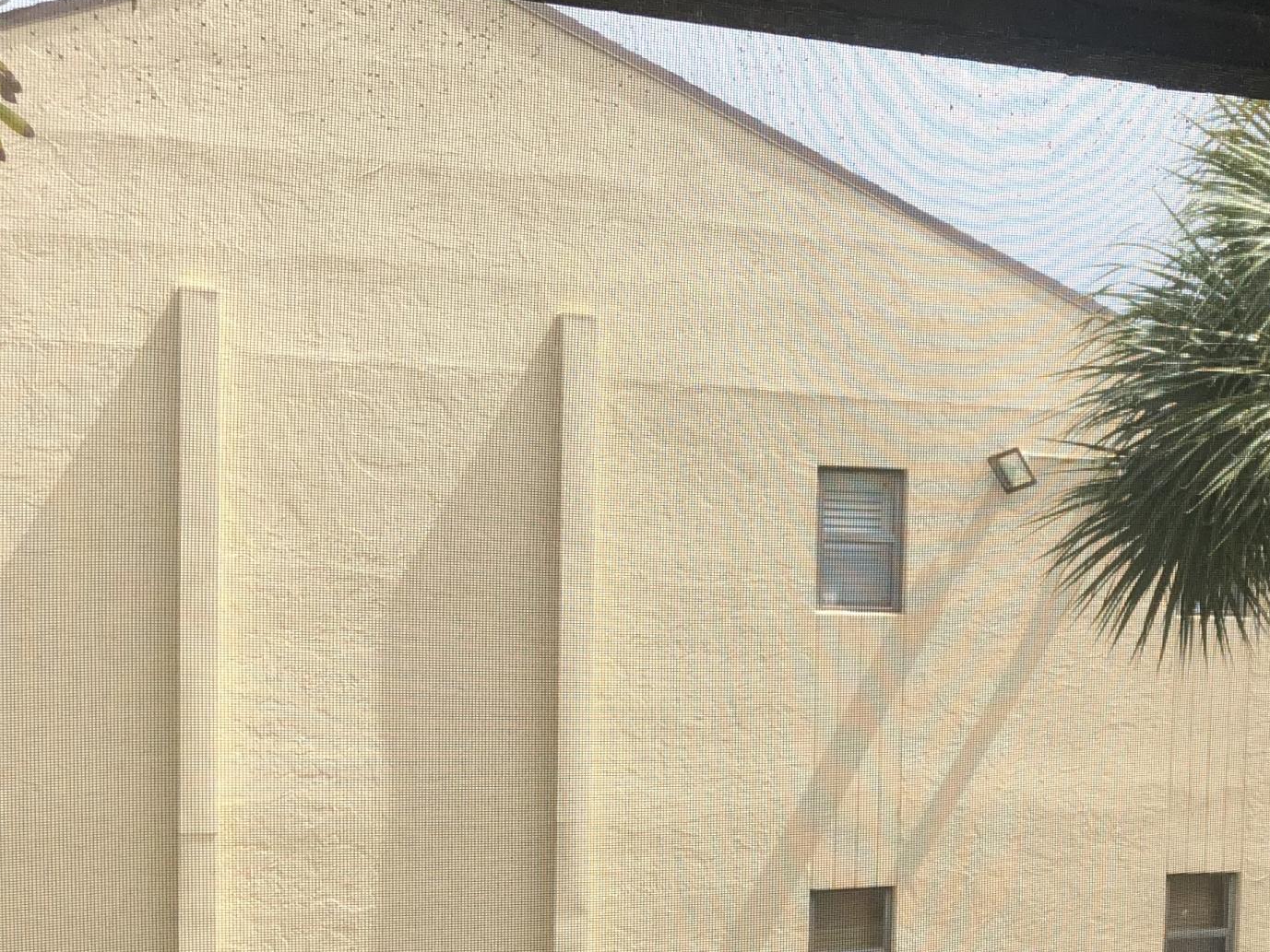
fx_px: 2238
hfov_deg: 30.8
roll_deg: -1.8
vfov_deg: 23.7
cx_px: 1044
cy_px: 752
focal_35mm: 61
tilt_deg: -3.5
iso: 20
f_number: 1.8
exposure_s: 1/899
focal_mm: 4
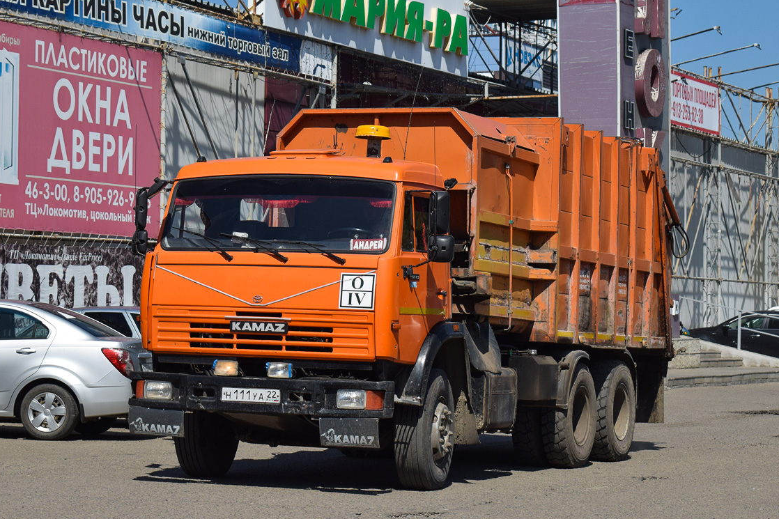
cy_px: 248
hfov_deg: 23.0
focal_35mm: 89
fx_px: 1915
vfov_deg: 15.4
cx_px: 364
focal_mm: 55
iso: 200
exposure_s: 1/1250
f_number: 7.1
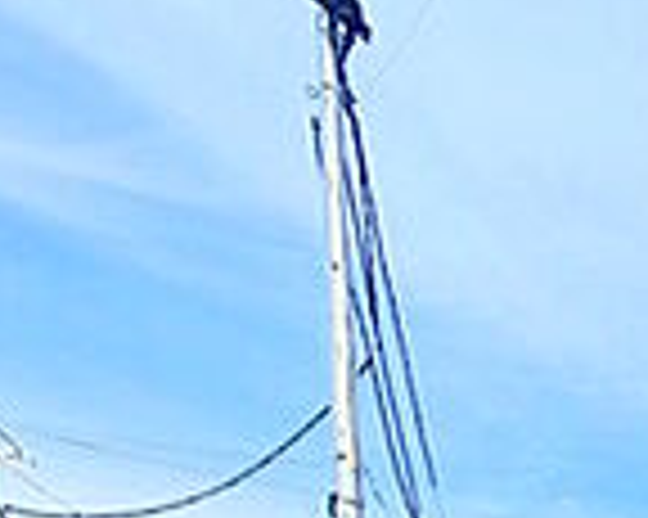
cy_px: 977
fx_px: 1092
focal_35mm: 57
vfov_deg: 19.0
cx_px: 1048
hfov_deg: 23.7
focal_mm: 1.83
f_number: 2.2
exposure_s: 1/1553
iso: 49
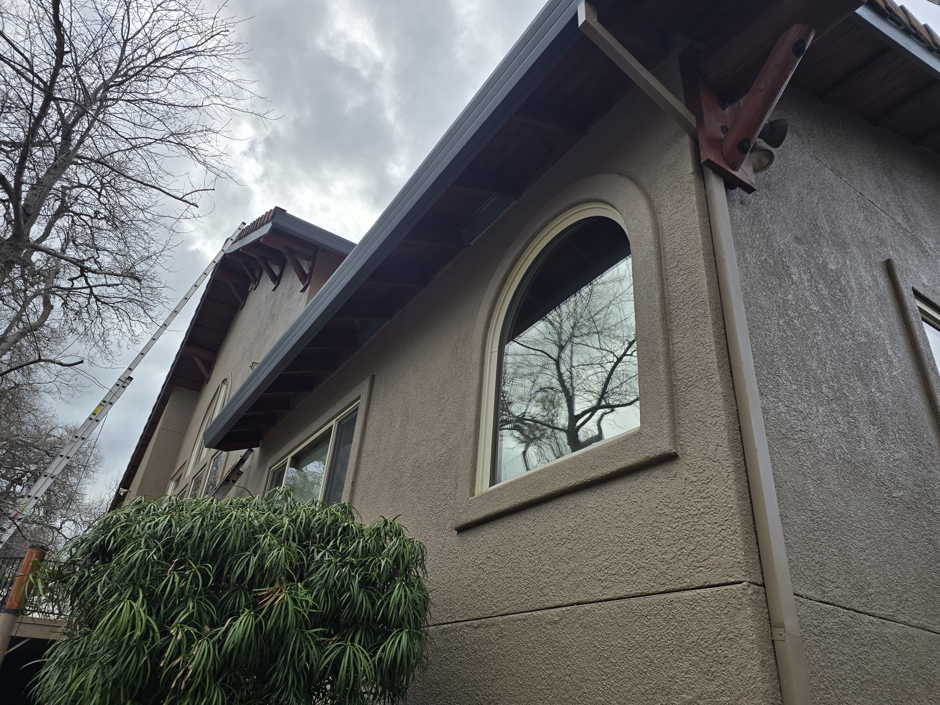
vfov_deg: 58.9
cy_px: 352
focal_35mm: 23
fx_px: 625
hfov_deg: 73.9
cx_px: 470
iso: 12
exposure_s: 1/662
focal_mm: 6.3
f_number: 1.7
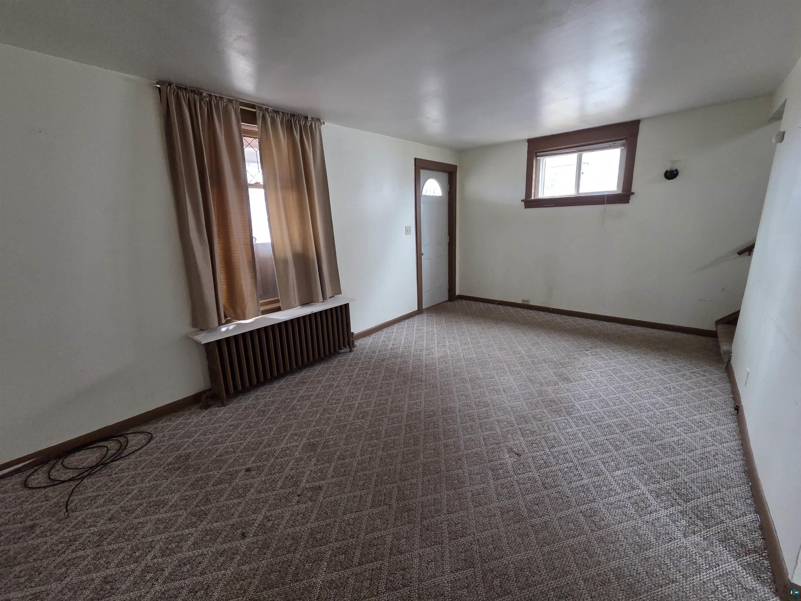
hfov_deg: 106.2
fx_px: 301
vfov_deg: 89.9
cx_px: 400
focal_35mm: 13
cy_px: 300
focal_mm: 2.2
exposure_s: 1/60
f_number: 2.2
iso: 1000
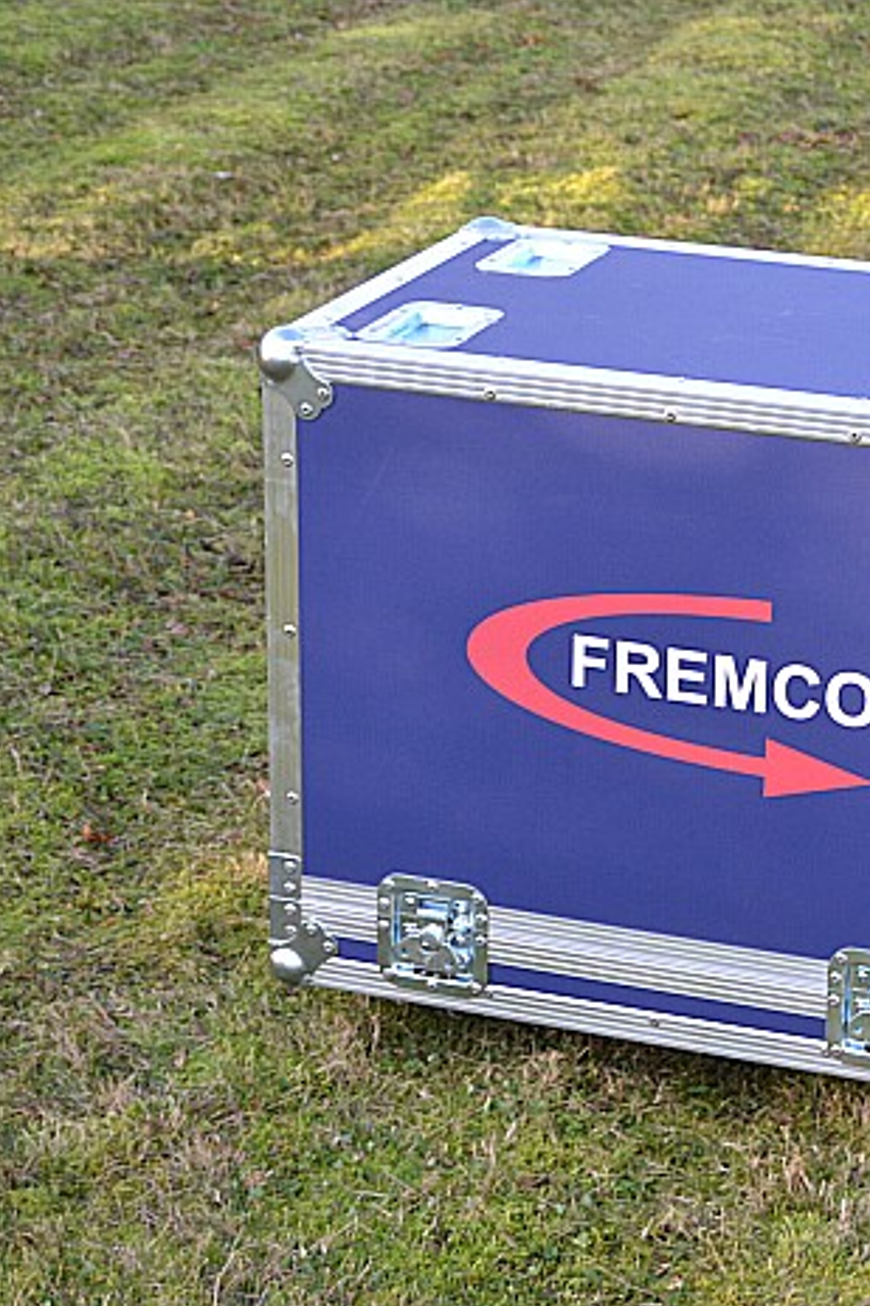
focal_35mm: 86
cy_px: 654
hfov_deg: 15.7
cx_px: 732
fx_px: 3120
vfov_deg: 23.7
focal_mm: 38
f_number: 5.6
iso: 320
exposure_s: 1/125
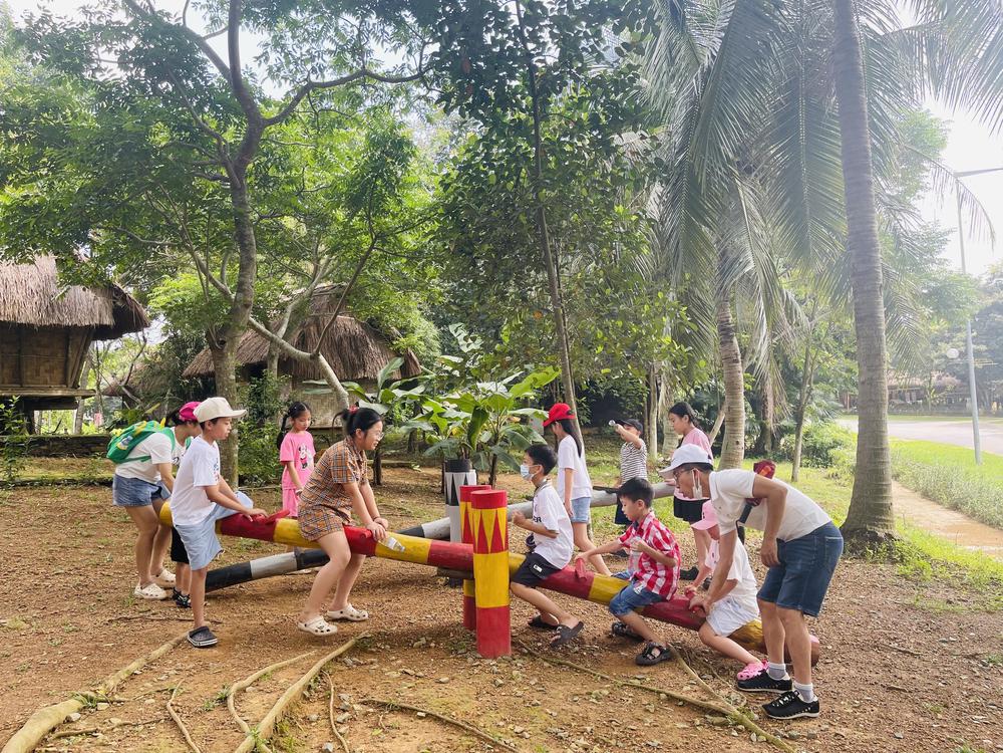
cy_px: 376
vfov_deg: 54.9
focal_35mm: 25
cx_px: 502
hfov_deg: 69.4
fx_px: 724
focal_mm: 5.1
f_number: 1.6
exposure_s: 1/264
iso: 32
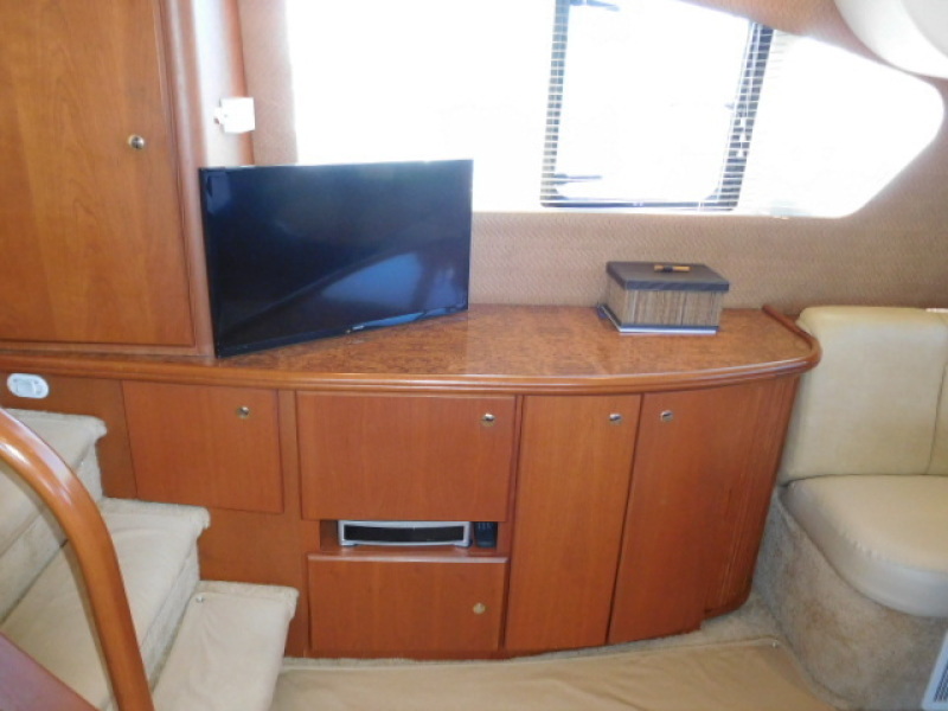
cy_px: 356
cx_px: 474
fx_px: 685
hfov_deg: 69.4
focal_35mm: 25
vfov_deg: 54.9
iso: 400
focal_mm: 4.5
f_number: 3.4
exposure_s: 1/30
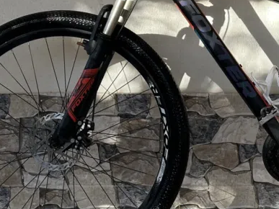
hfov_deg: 15.3
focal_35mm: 127
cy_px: -22
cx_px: 256
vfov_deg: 11.5
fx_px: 1023
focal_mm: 6.86
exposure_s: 1/295
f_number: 1.78
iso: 64
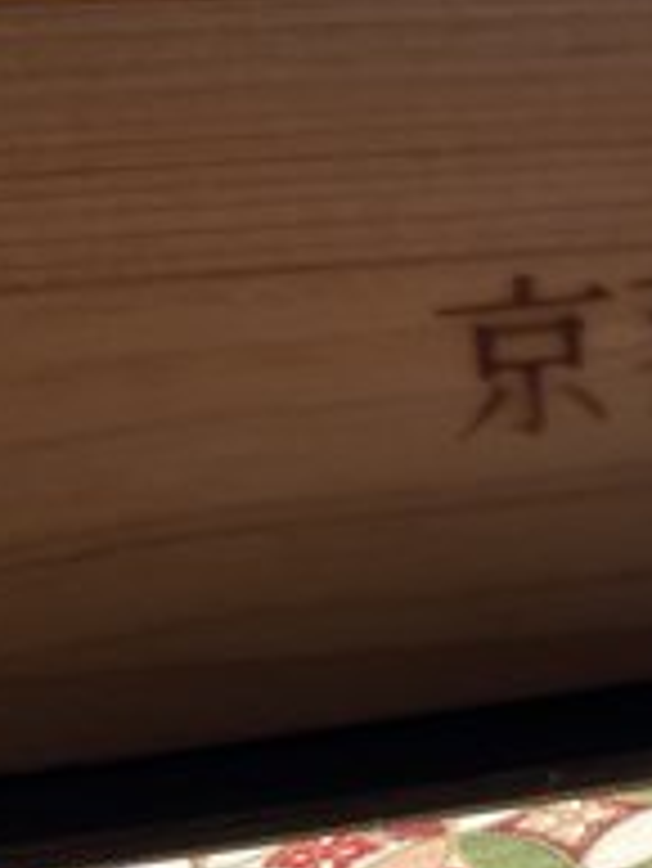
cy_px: 490
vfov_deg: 22.7
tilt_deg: -20.4
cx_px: 1268
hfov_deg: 14.5
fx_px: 2157
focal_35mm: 86
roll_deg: -0.9
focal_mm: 4.2
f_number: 1.6
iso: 80
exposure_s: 1/60
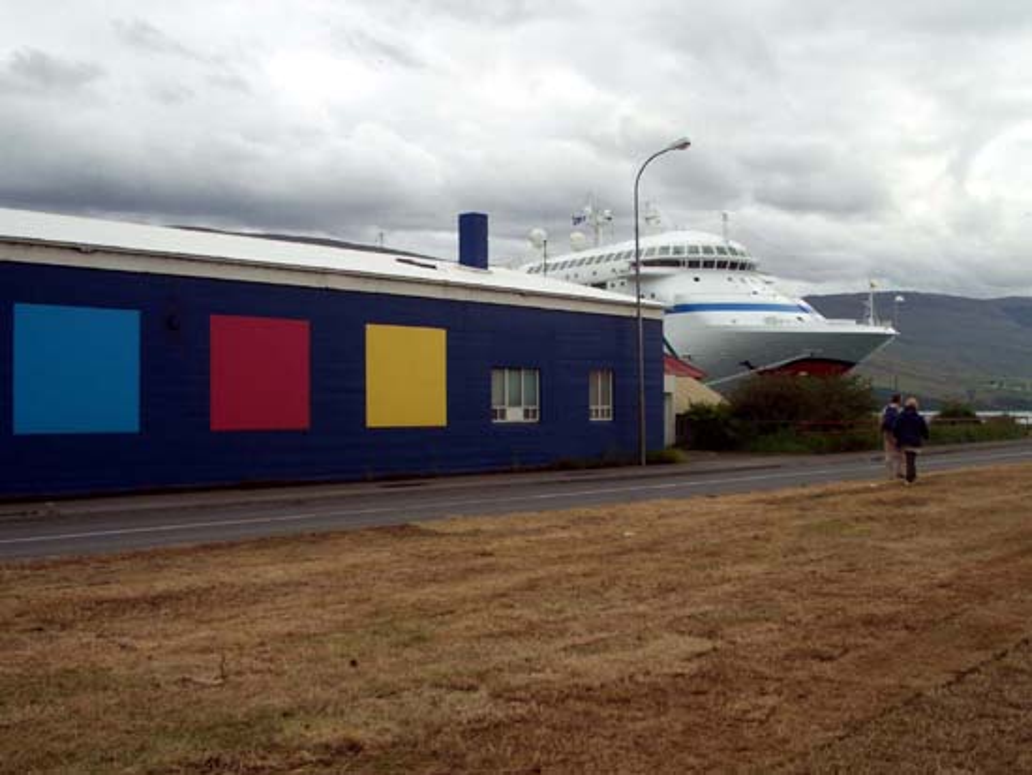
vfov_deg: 35.2
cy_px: 388
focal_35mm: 41
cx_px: 516
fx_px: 1223
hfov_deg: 45.8
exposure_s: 1/400
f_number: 4.6
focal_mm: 6.8
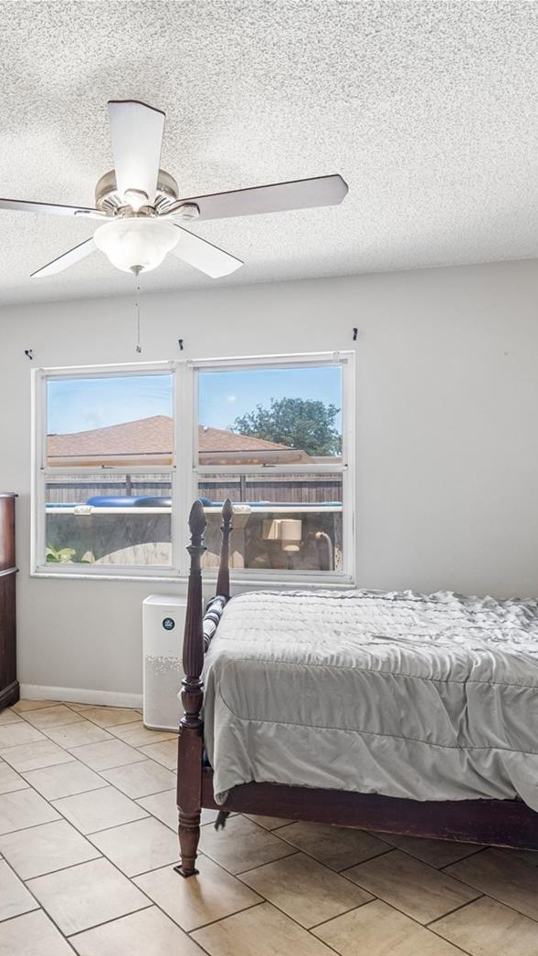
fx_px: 609
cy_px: 486
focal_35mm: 24
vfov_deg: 76.3
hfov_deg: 45.4
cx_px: 111
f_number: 7.1
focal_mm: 10
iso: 100
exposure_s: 1/5
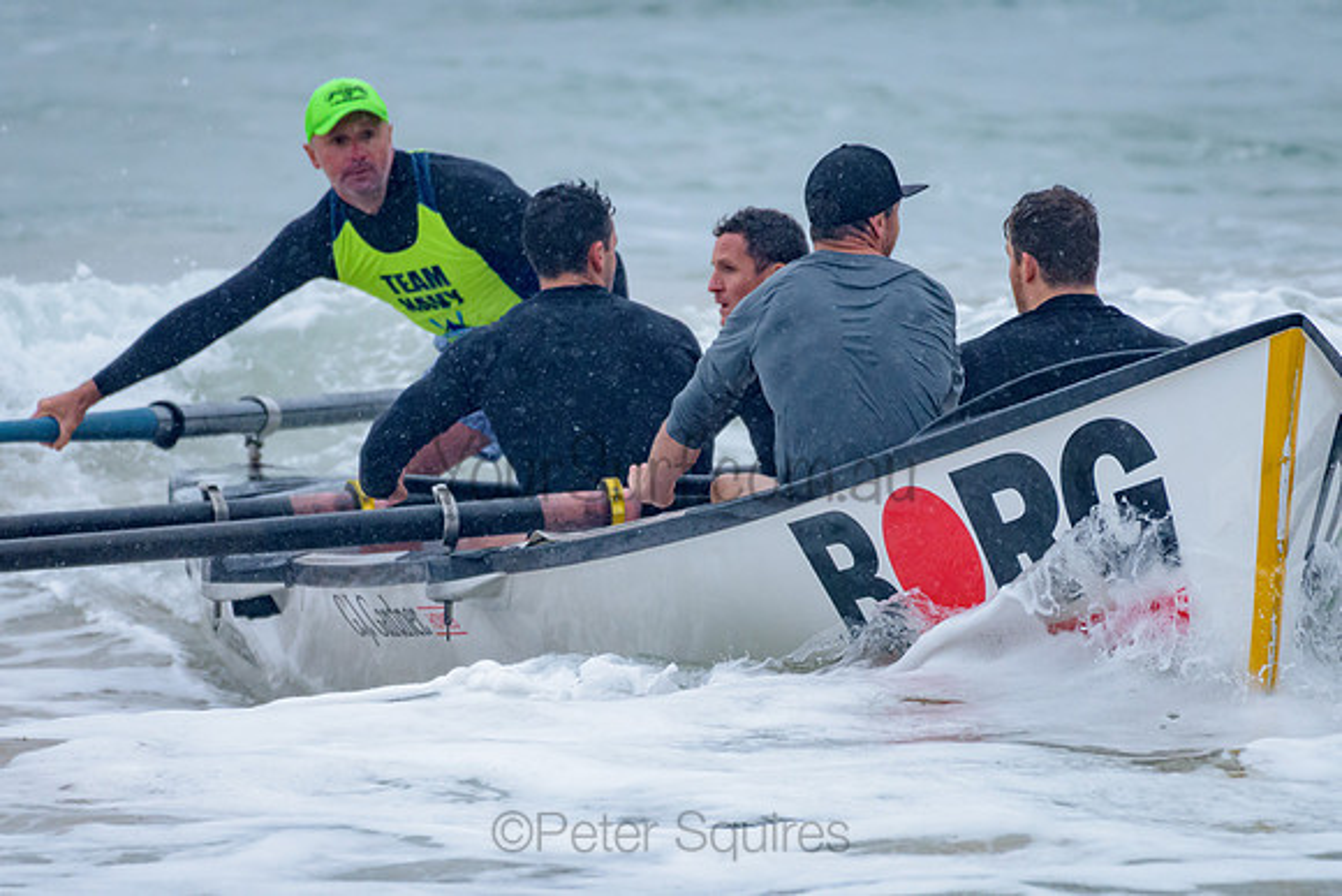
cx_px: 526
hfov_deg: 2.8
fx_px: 27697
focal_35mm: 743
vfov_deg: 1.9
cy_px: 665
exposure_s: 1/1250
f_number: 5.6
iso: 1250
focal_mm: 500
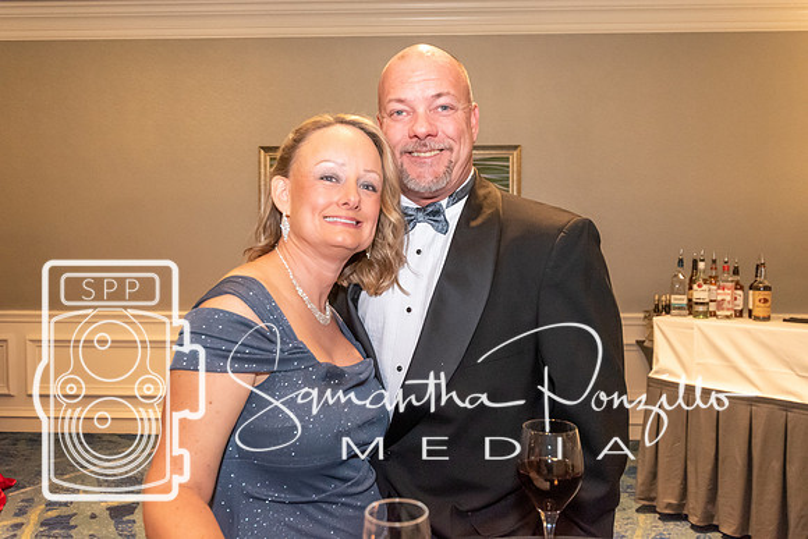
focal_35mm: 28
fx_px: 640
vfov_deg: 45.7
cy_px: 270
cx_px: 404
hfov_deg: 64.5
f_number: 3.5
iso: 3600
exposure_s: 1/60
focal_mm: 19
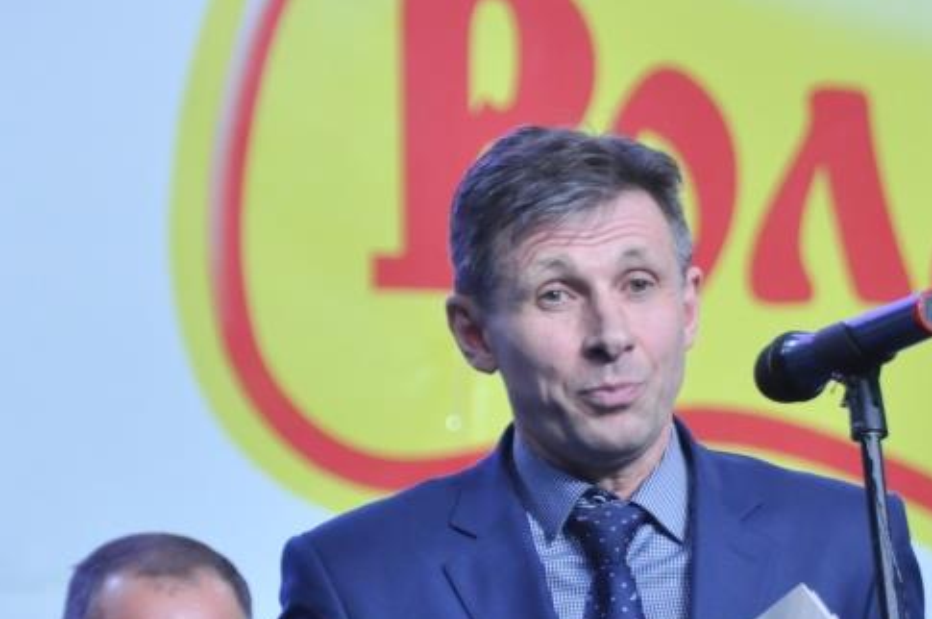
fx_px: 12696
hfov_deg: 4.2
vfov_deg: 2.8
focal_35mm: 491
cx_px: 630
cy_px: 498
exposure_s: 1/50
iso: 1000
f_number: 5.6
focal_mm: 155
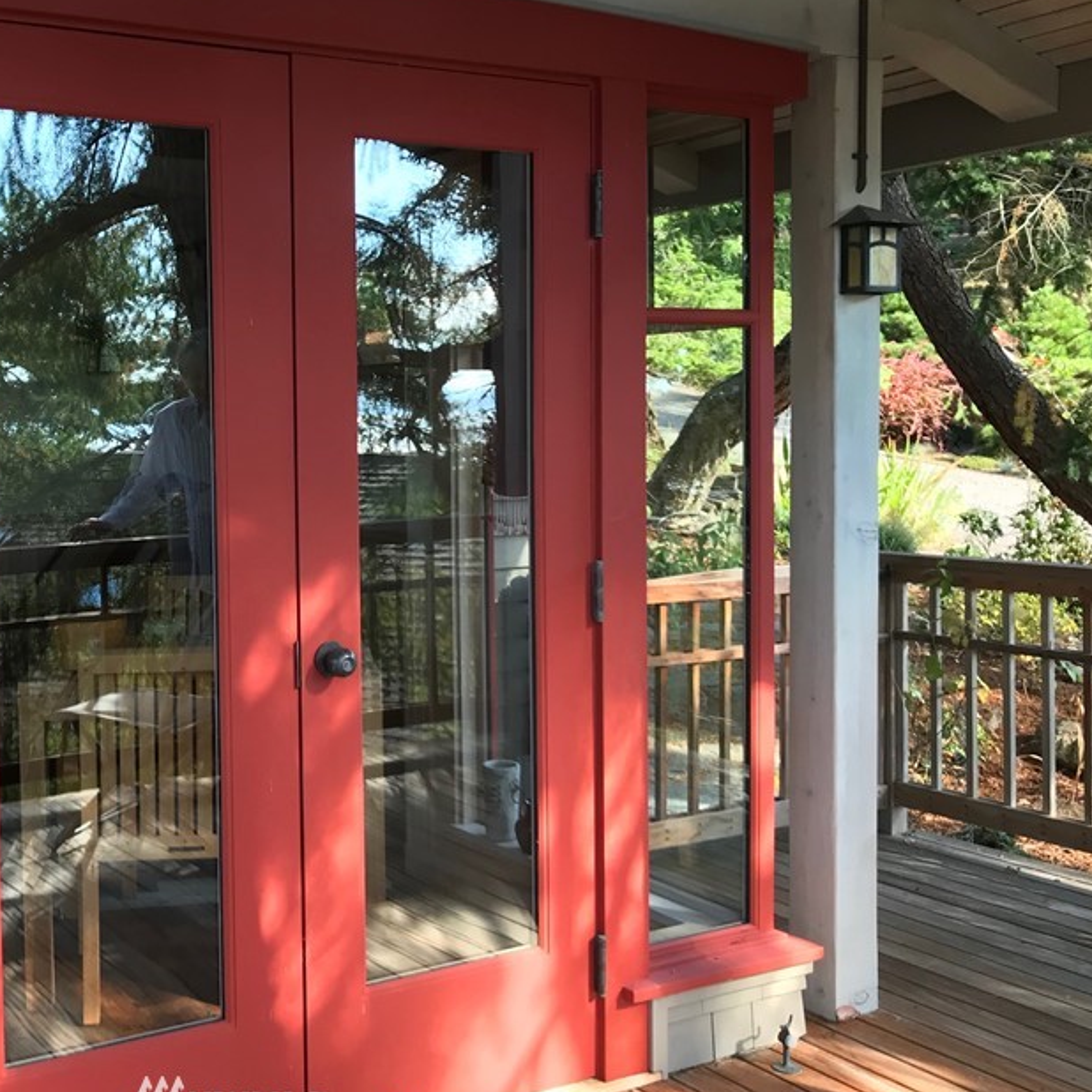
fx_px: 1463
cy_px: 486
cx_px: 230
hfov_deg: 39.4
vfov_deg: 40.9
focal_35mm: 41
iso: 40
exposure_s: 1/120
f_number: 1.8
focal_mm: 3.99
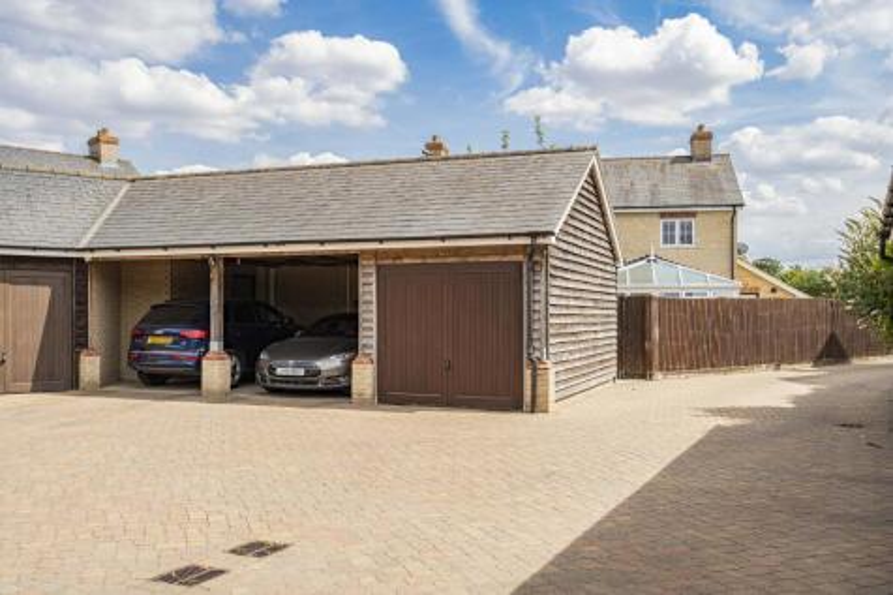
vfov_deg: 39.9
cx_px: 446
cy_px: 298
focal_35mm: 33
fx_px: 818
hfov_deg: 57.2
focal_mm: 33
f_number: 4
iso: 400
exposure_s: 1/1600
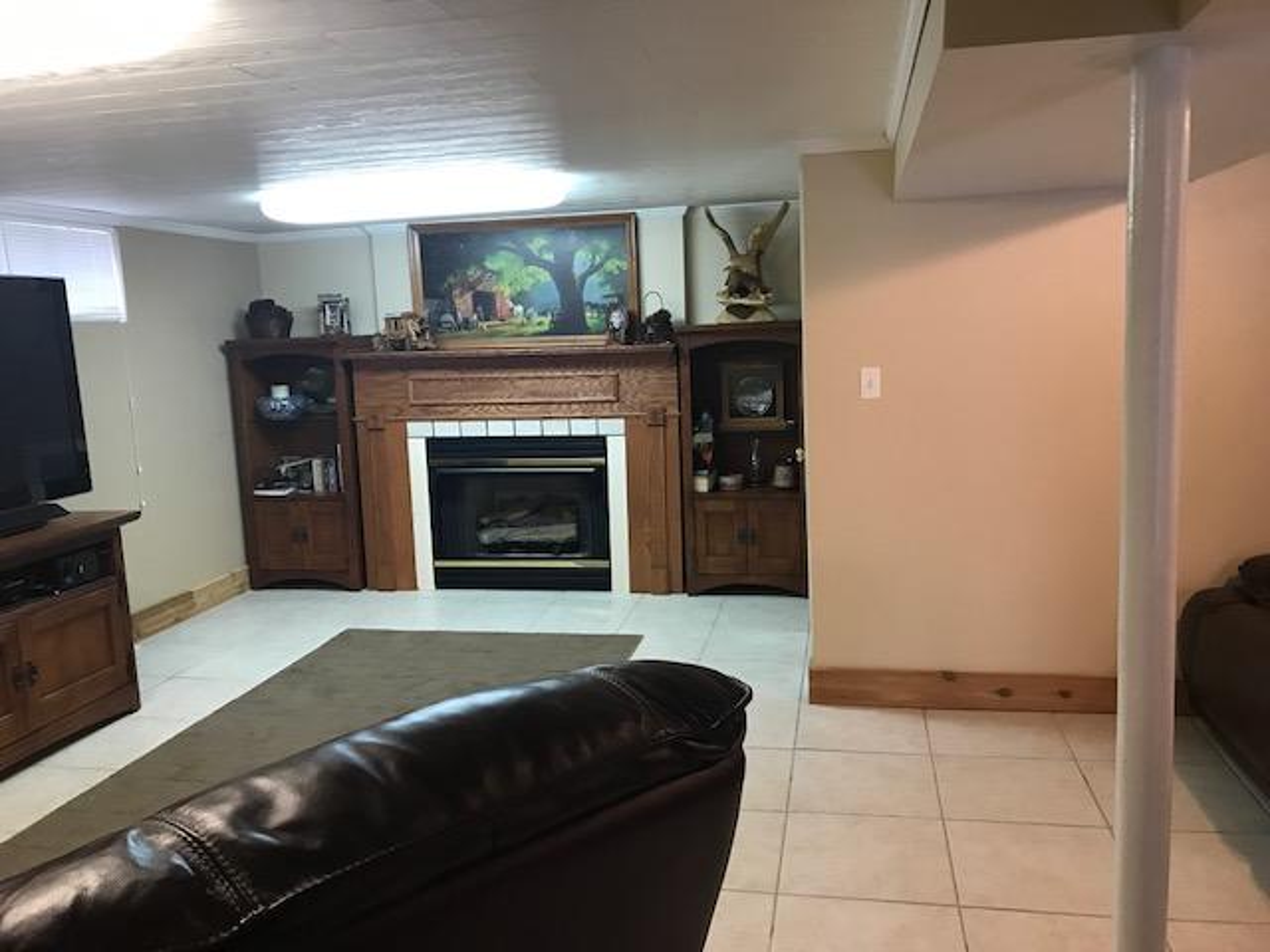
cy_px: 476
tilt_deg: -8.8
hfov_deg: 63.4
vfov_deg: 49.7
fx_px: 1027
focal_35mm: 28
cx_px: 635
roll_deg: +2.7
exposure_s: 1/15
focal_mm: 3.99
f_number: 1.8
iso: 64
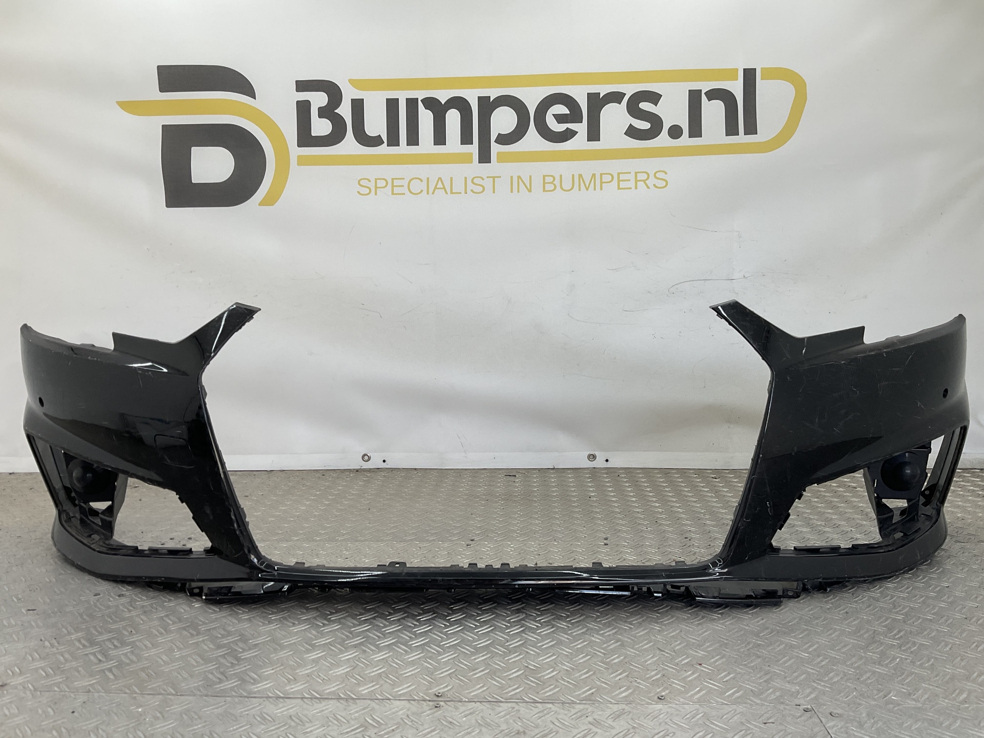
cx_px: 492
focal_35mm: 29
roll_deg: -0.2
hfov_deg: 61.7
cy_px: 369
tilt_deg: -7.2
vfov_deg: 48.2
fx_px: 824
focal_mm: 3
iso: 16
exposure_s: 1/176
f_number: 1.8
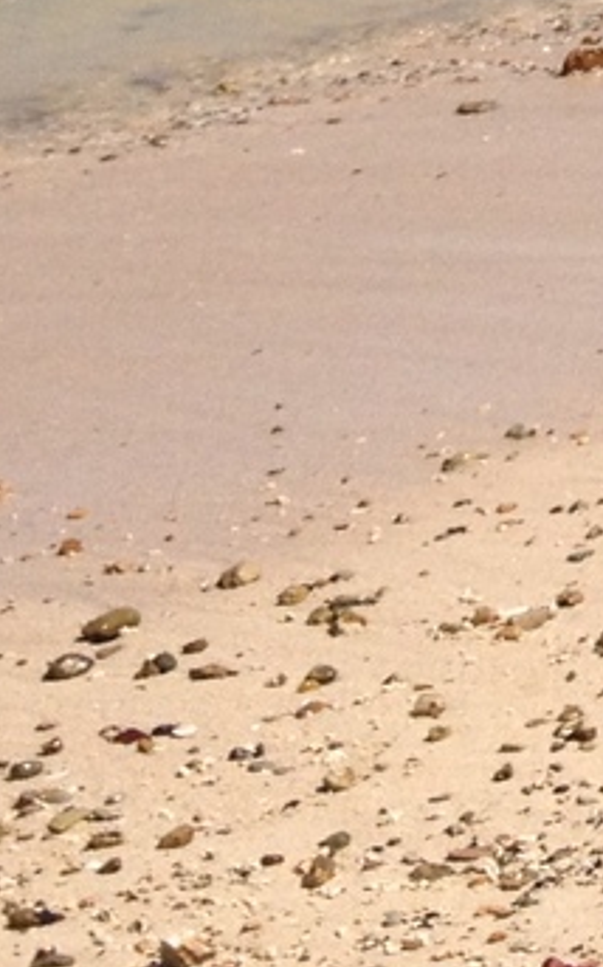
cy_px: -691
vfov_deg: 11.4
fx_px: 4555
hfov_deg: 7.2
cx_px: 1378
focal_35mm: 173
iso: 50
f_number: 2.4
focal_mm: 4.28
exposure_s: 1/3067
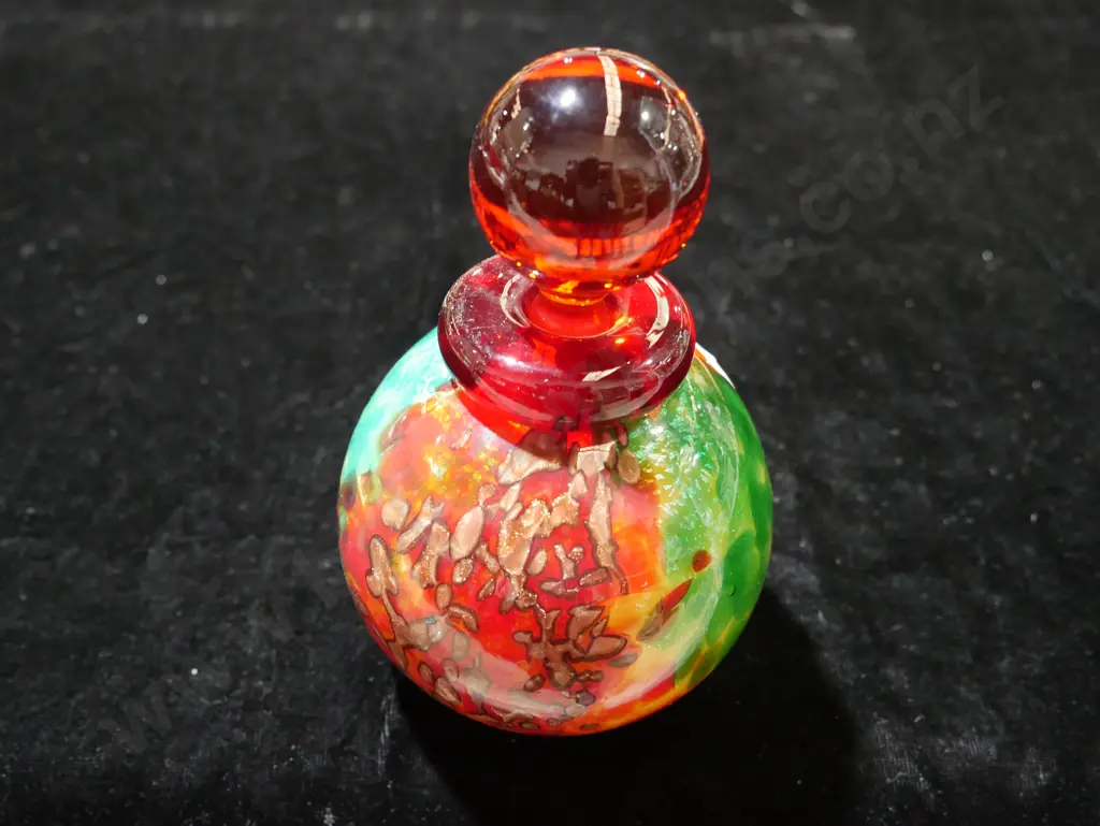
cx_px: 550
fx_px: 1335
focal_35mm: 42
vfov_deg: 34.4
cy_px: 413
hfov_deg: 44.8
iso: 3200
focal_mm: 21
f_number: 4.6
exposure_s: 1/50
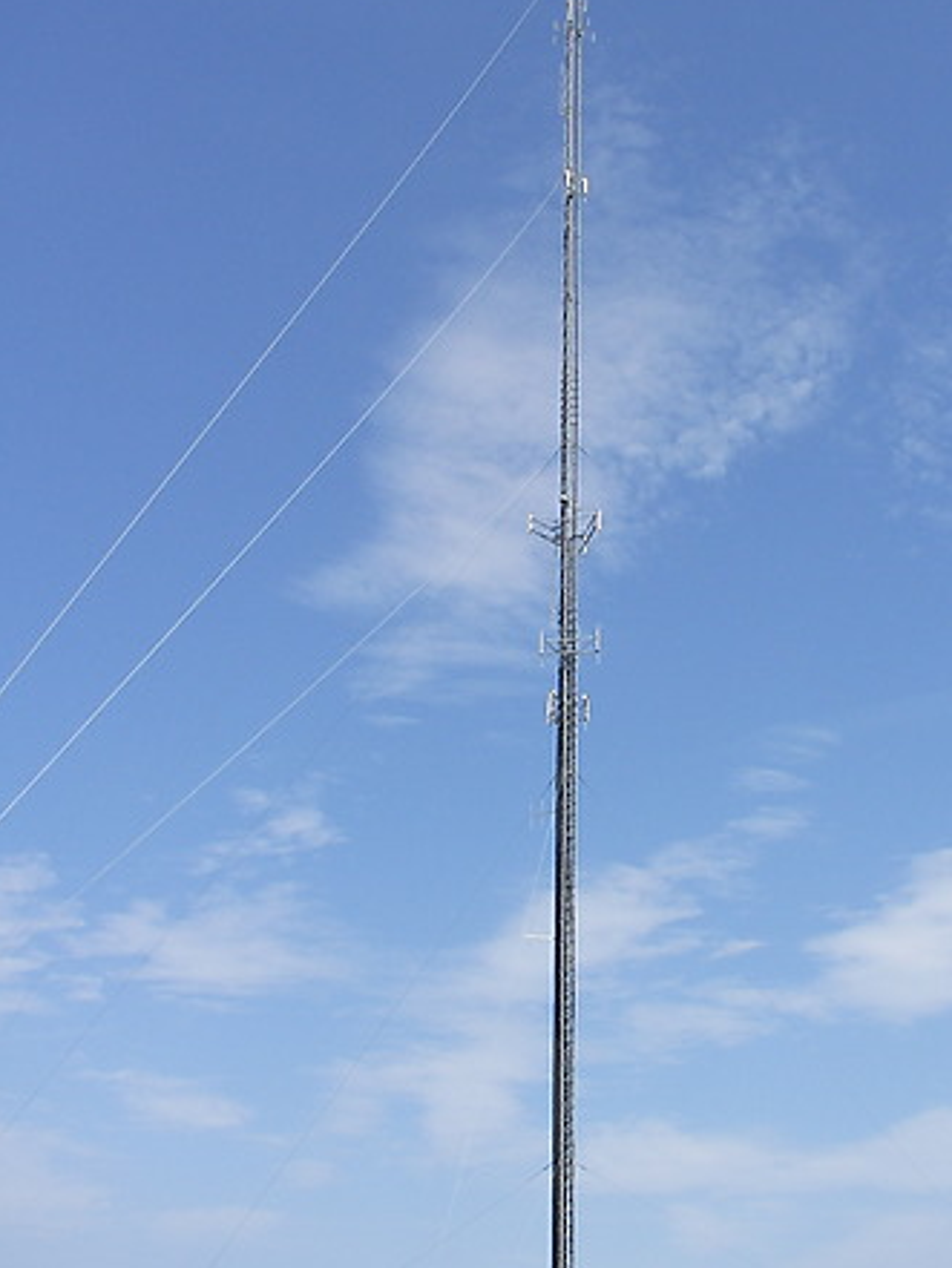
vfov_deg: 38.7
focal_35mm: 49
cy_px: 500
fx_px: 1796
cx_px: 592
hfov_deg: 29.6
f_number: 4
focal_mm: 6
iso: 50
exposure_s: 1/500
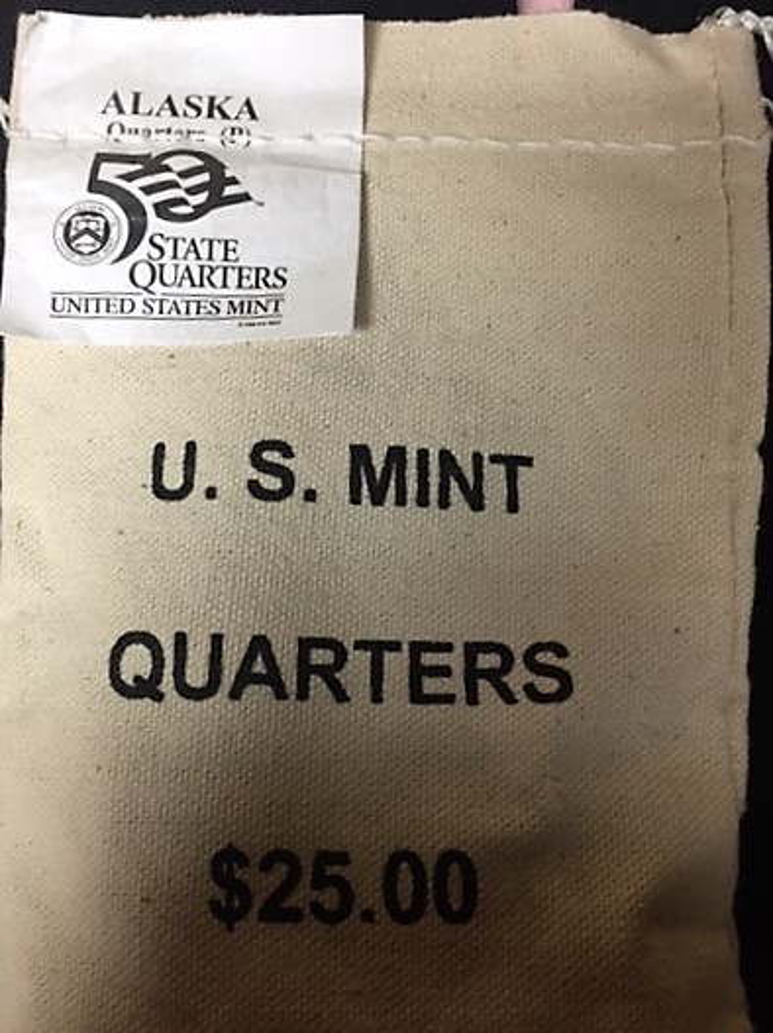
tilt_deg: -84.2
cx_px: 386
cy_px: 516
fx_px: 864
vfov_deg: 61.7
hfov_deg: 48.2
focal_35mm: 29
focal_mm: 4.15
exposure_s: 1/30
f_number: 2.2
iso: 64
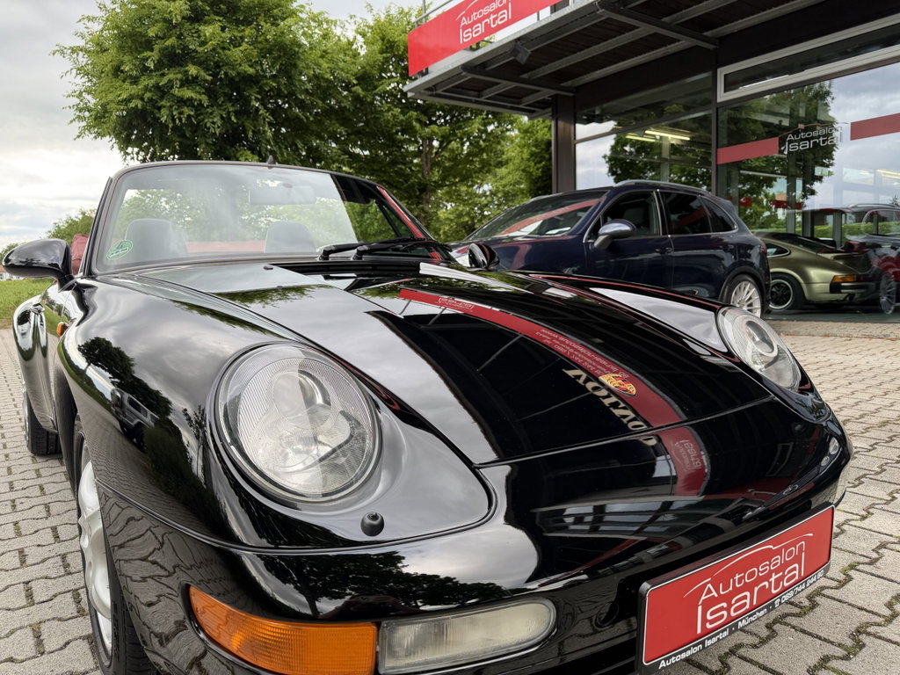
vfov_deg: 56.8
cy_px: 338
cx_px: 450
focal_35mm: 24
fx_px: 624
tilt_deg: -6.0
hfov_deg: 71.6
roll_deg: +2.9
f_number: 1.78
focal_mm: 6.76
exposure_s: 1/305
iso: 80
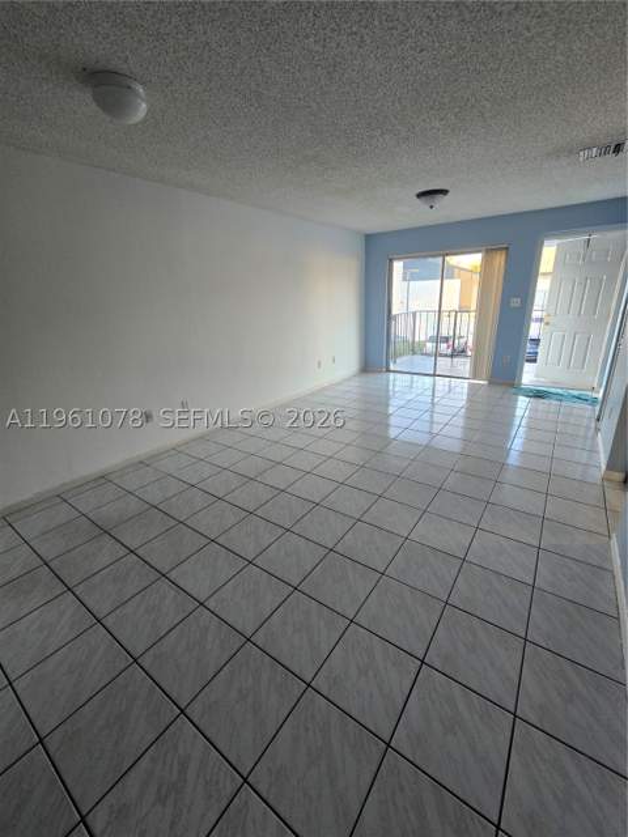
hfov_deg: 89.9
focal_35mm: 13
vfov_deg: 106.2
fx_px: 314
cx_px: 314
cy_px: 418
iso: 160
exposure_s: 1/60
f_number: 2.2
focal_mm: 2.2
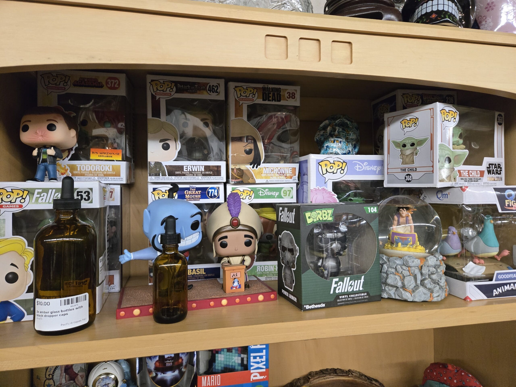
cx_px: 258
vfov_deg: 58.9
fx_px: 343
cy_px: 194
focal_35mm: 23
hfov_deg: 73.9
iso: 1000
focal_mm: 5.4
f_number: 1.8
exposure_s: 1/120
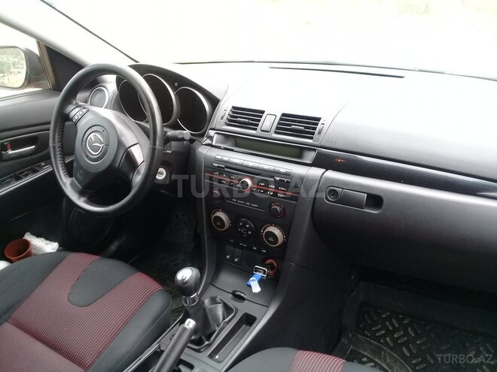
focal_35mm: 31
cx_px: 248
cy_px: 186
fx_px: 445
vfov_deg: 45.4
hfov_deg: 58.4
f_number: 2.2
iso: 64
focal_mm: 3.3
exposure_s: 1/33
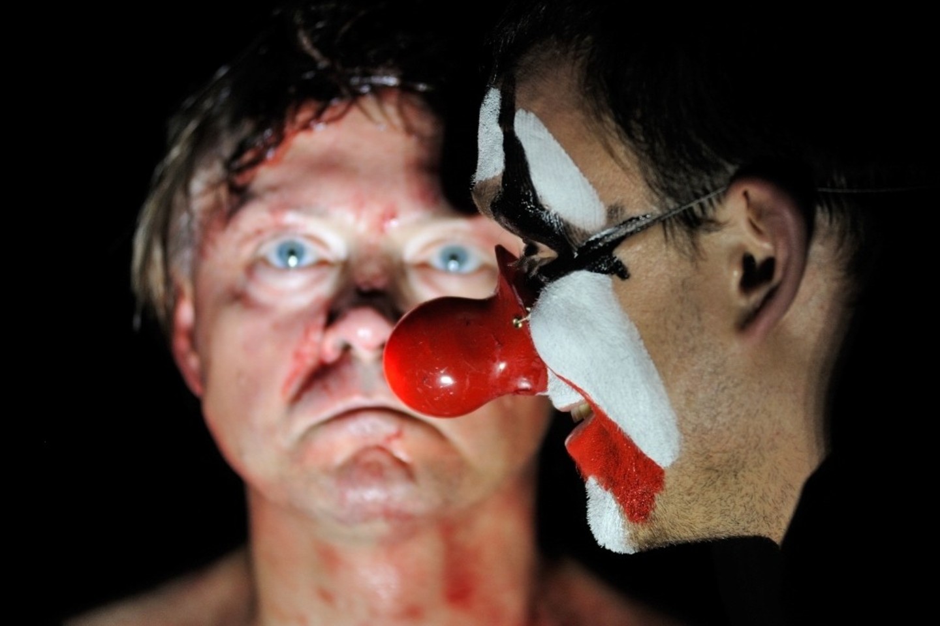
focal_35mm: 200
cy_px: 313
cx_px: 470
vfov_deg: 6.9
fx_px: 5222
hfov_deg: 10.3
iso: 1000
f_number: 4
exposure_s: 1/250
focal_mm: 200
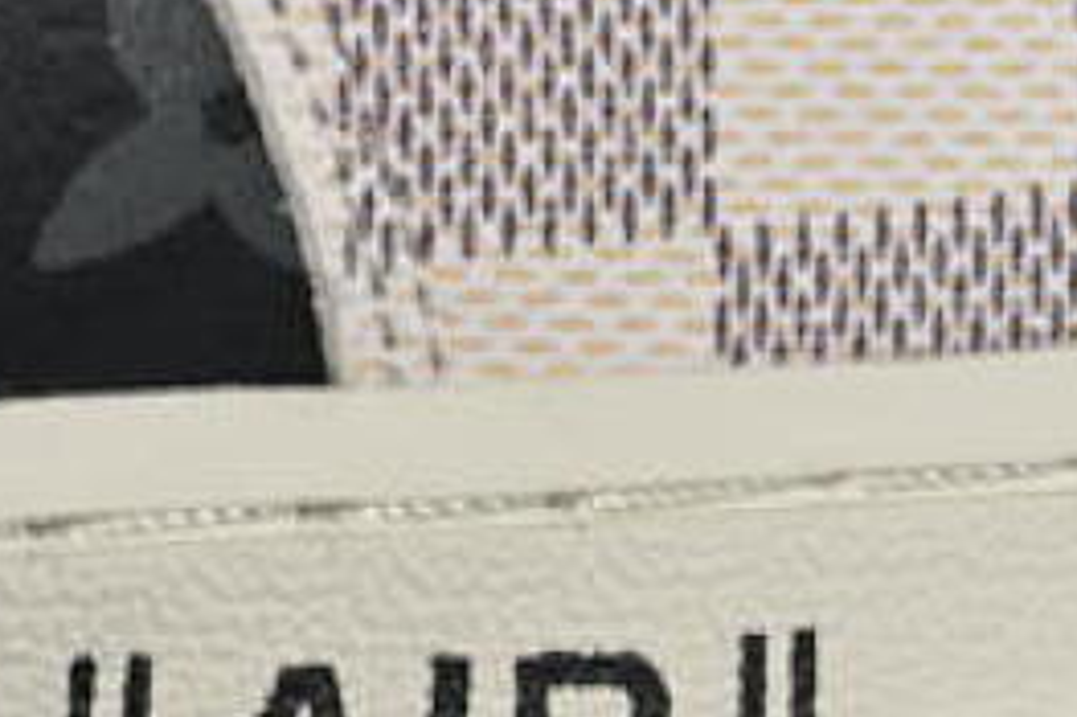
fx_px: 9208
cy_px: -98
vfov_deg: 4.4
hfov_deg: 6.6
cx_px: -733
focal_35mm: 308
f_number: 6.3
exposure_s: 1/50
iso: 160
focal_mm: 50
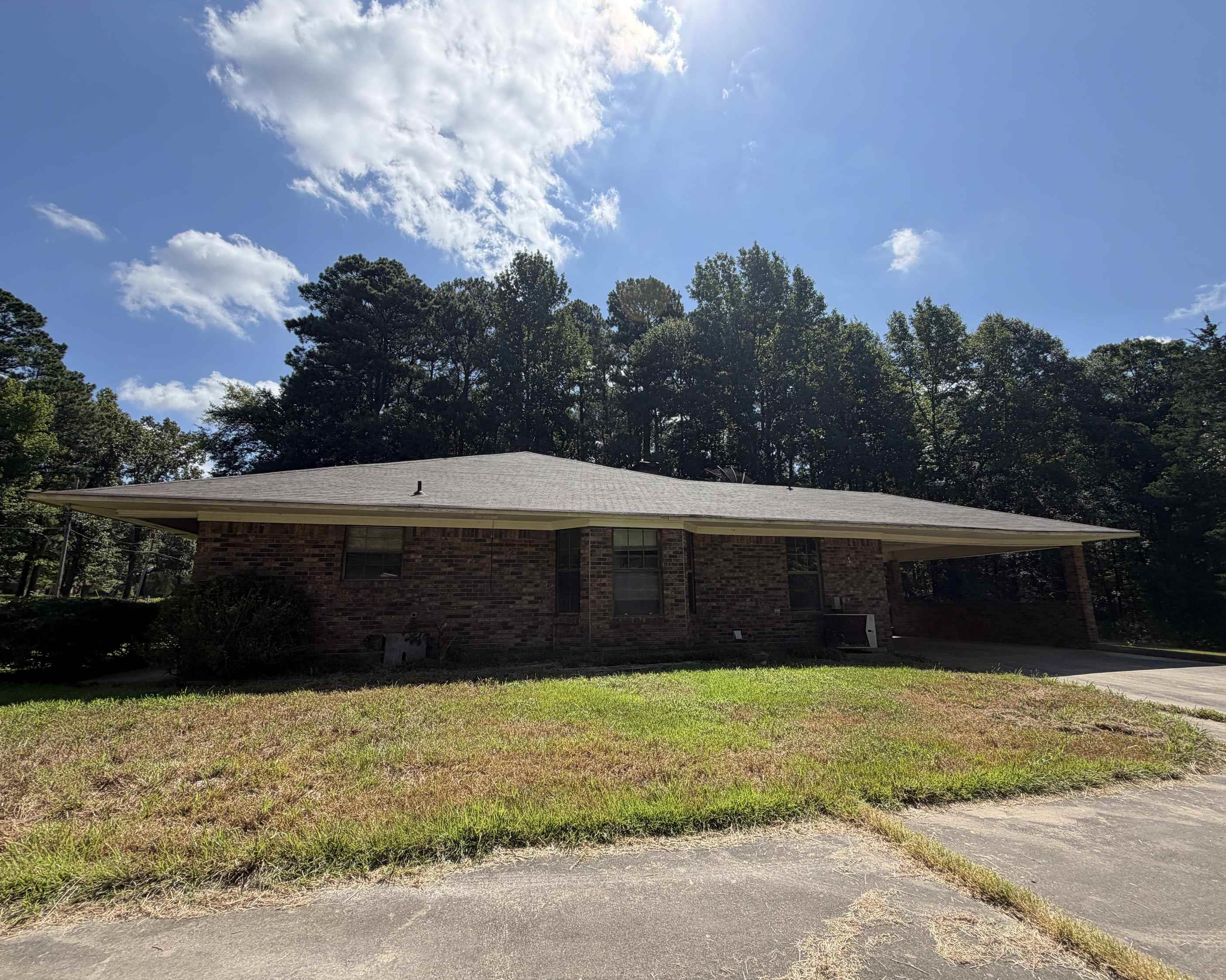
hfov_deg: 96.8
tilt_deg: +11.3
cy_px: 488
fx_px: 544
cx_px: 619
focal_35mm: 15
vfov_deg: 84.0
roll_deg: +2.8
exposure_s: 1/928
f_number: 2.2
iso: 20
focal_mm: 2.22
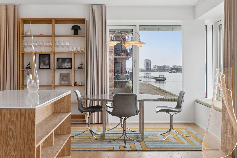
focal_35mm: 52
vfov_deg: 25.8
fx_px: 346
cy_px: 79
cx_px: 118
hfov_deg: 37.8
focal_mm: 35
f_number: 8
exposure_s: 1/80
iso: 500
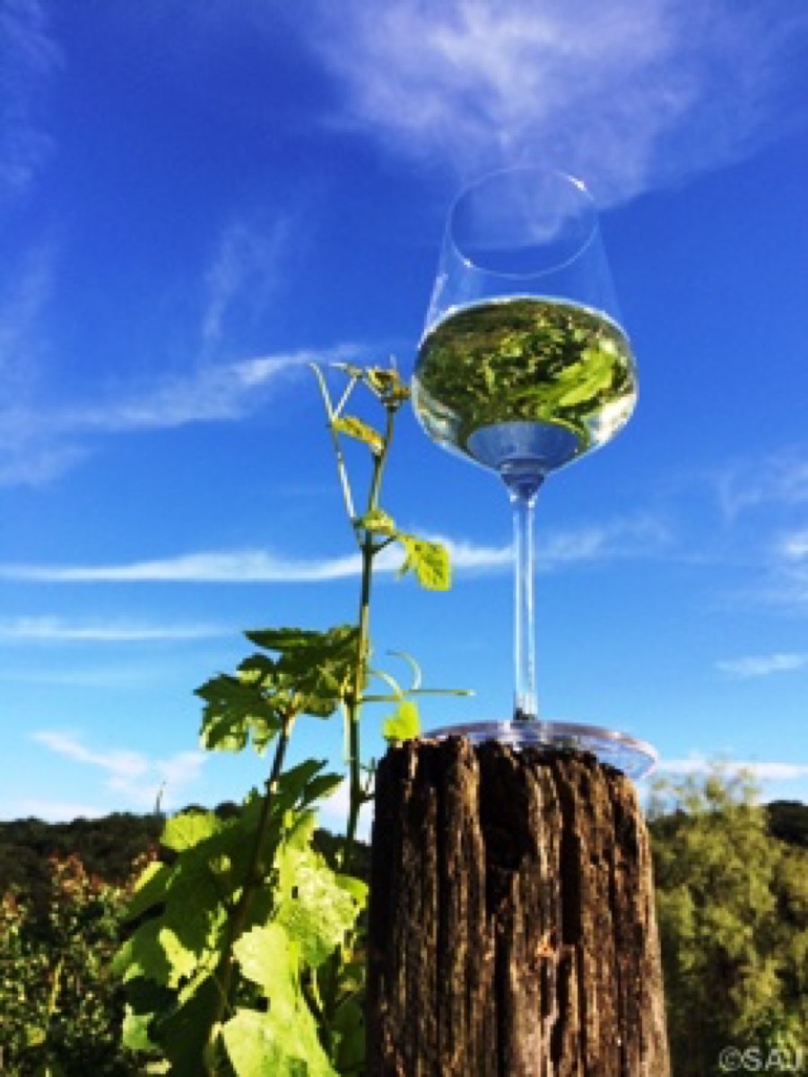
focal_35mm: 30
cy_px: 538
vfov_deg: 59.9
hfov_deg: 46.8
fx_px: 933
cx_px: 404
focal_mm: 4.12
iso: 40
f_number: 2.2
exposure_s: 1/1520
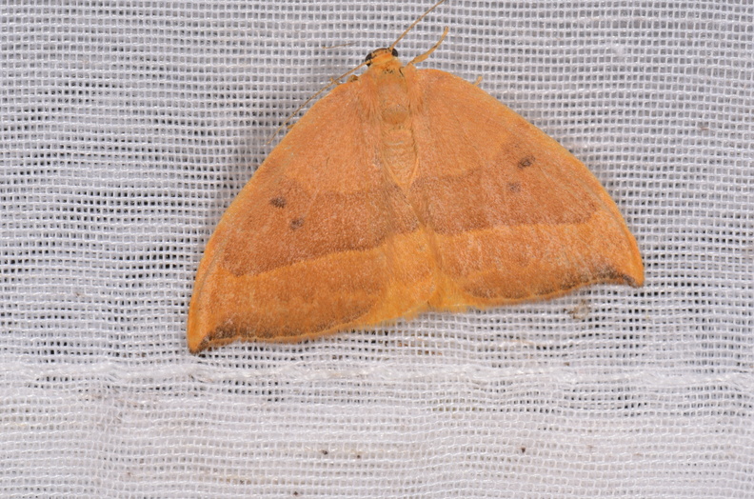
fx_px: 2664
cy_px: 250
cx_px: 377
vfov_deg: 10.7
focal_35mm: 128
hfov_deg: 16.1
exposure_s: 1/60
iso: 100
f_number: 25
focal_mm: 85
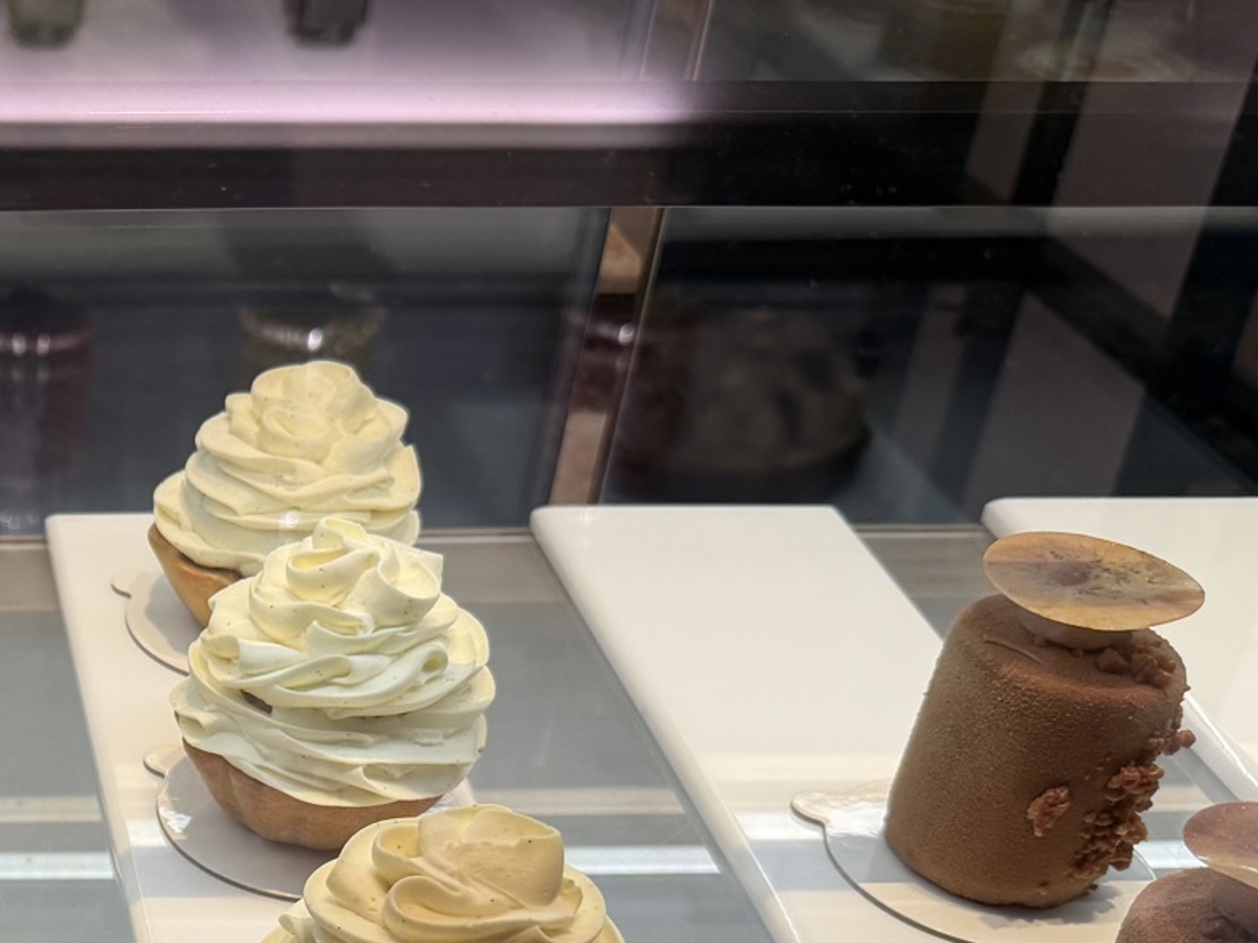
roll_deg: +0.3
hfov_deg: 28.3
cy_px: 906
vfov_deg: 23.2
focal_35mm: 61
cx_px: -190
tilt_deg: -36.3
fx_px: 2216
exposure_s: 1/120
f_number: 1.78
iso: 125
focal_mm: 6.76
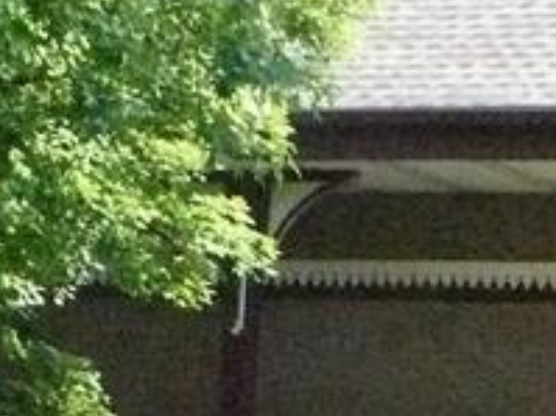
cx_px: 992
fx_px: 3050
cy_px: 819
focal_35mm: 190
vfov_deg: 7.5
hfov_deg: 9.9
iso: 800
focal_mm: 6.1
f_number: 8
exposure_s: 1/320
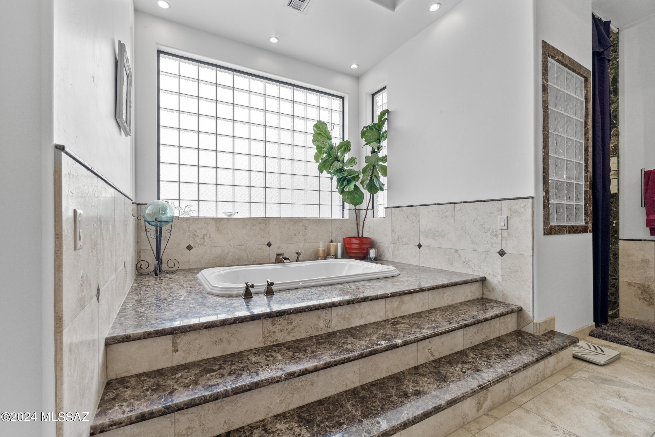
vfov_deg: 77.3
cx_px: 328
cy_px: 218
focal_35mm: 15
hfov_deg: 100.4
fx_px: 273
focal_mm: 10
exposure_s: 1/6
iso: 400
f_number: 8
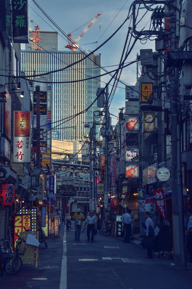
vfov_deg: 26.0
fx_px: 625
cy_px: 144
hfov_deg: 17.5
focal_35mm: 78
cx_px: 96
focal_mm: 78
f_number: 5.6
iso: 640
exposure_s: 1/800
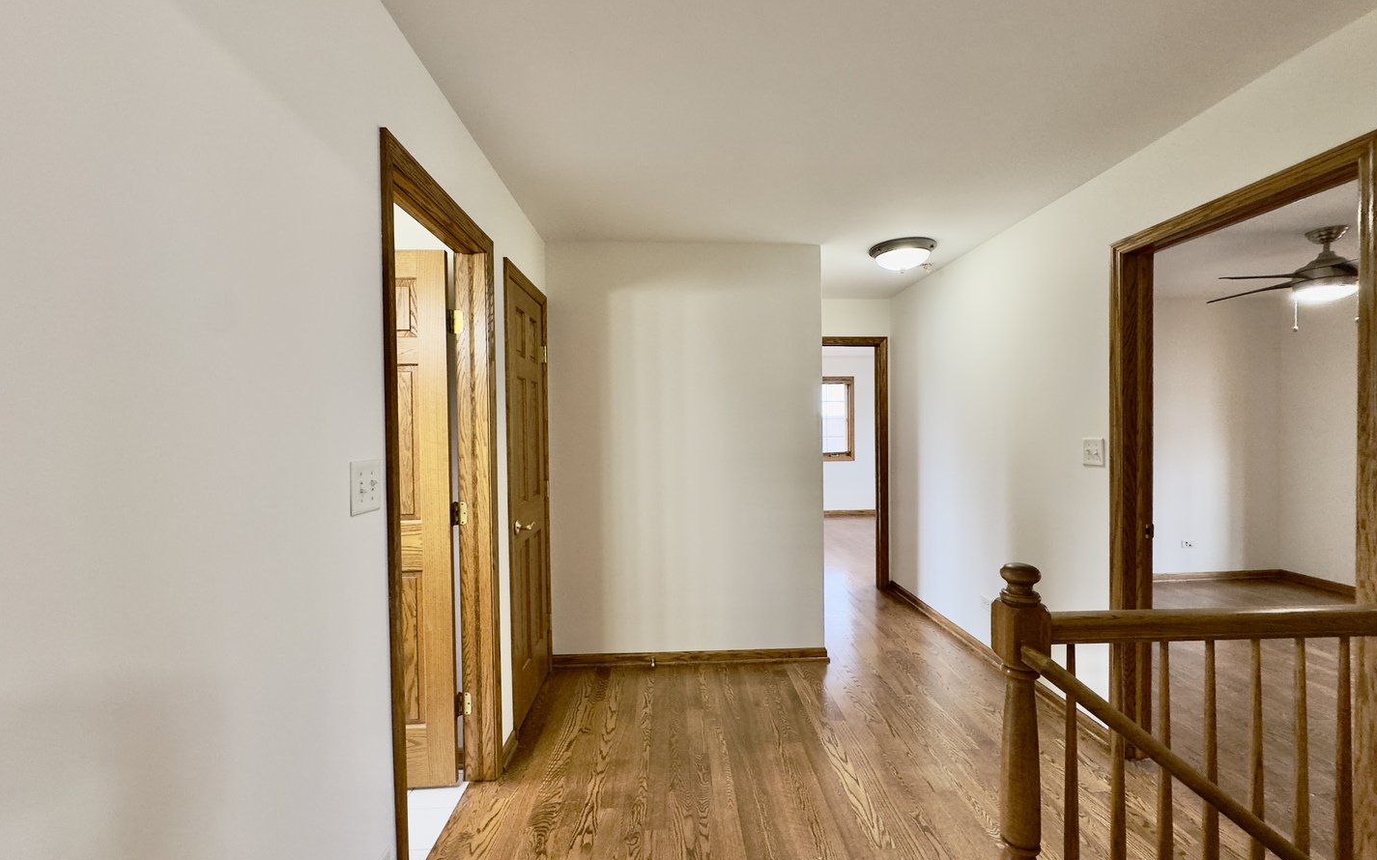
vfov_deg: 74.8
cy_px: 436
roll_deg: -0.1
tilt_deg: -1.9
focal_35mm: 15
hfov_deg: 101.5
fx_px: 563
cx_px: 695
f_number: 2.2
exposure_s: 1/60
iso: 200
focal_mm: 2.22
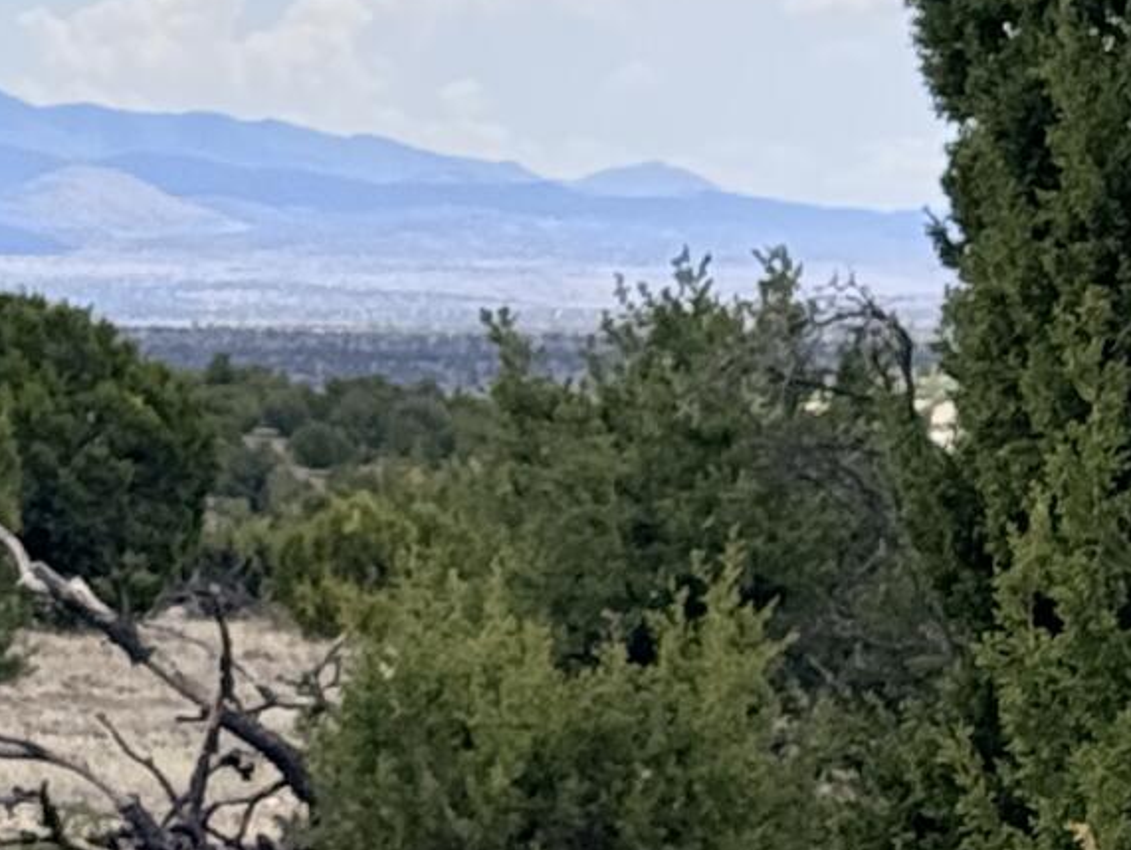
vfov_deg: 5.9
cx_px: -1822
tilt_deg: +2.5
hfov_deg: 7.2
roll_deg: -1.2
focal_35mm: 252
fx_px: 8239
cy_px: -176
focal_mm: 6.76
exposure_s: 1/2494
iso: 80
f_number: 1.78
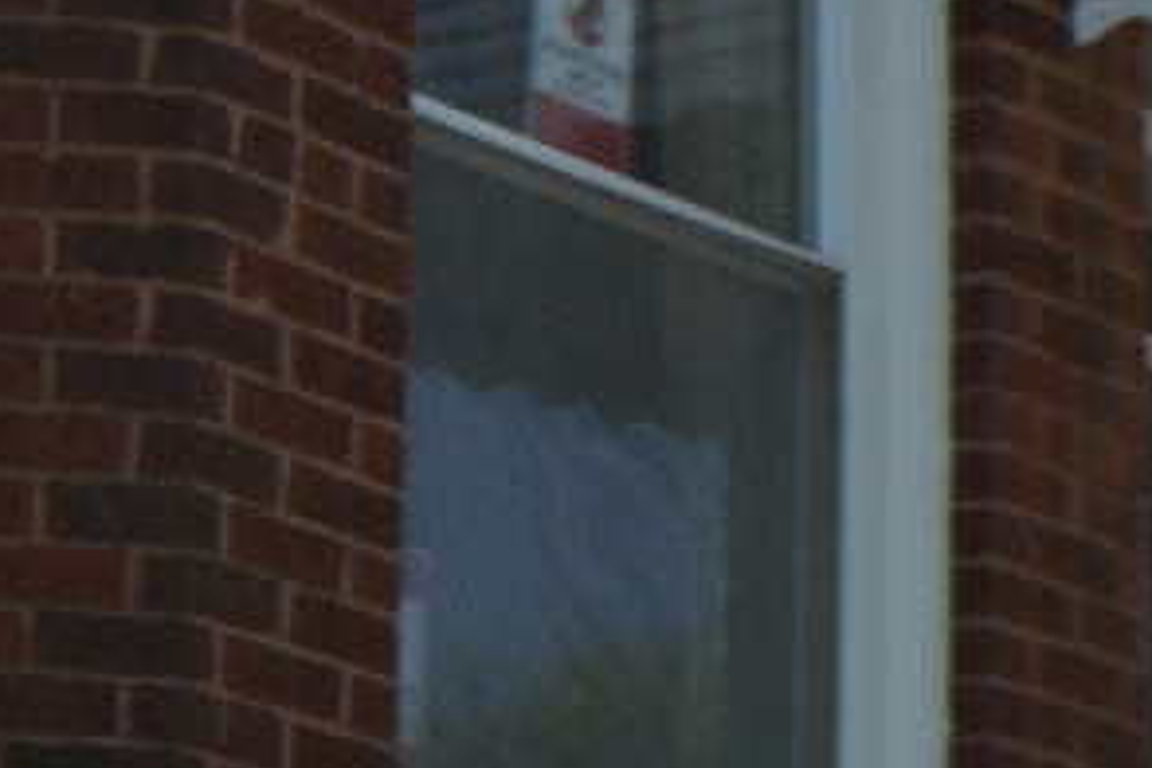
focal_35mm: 215
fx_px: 6879
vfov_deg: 6.4
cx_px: -1928
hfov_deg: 8.5
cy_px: 157
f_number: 5.6
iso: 100
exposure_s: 1/200
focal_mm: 26
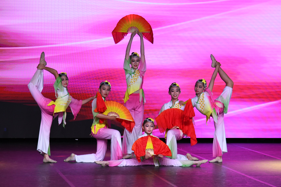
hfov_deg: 12.5
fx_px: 1288
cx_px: 140
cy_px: 94
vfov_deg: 8.3
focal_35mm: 165
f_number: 4
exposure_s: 1/800
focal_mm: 110
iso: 2000
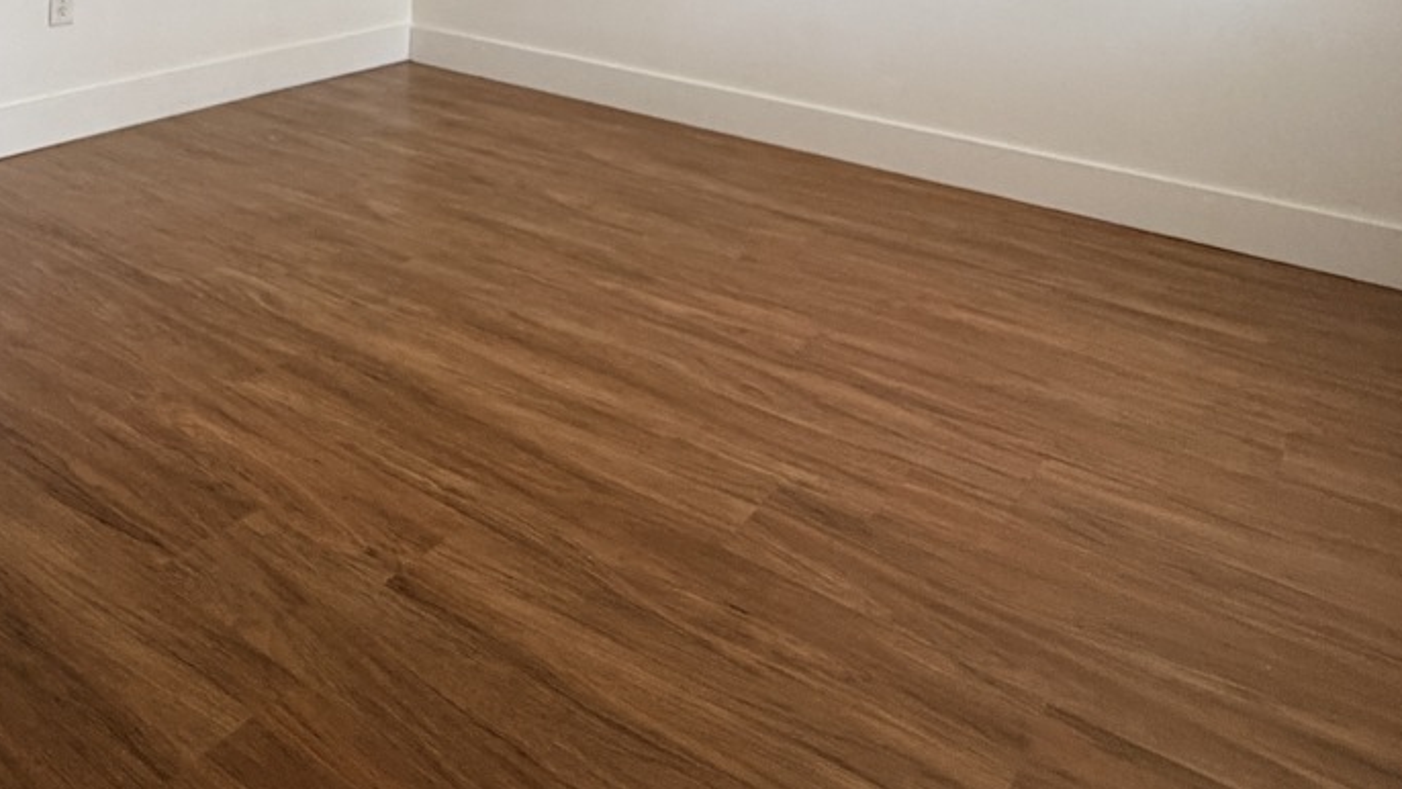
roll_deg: -1.7
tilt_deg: -2.5
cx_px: 452
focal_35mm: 32
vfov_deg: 31.0
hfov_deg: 59.4
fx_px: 1190
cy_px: -155
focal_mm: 2.22
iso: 320
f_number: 2.2
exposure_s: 1/60
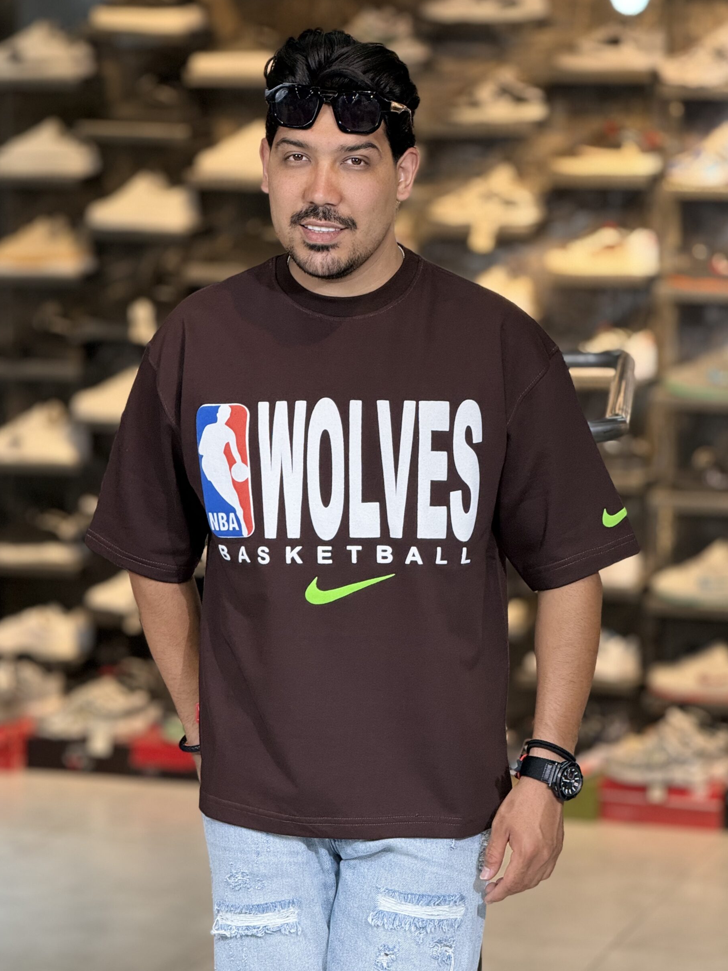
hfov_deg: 11.7
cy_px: 497
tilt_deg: -6.0
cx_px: 350
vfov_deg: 15.5
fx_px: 3562
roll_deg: -1.0
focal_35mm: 127
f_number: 2.8
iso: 200
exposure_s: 1/100
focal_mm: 15.66
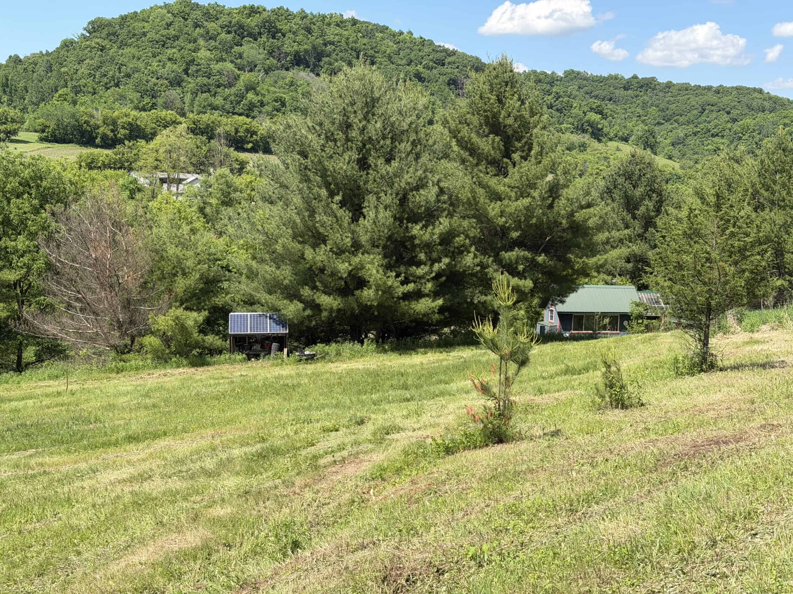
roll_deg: -2.6
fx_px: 1100
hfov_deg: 39.7
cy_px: 297
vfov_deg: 30.3
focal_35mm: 48
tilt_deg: -7.6
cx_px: 396
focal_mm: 6.76
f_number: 1.78
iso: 64
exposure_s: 1/2494
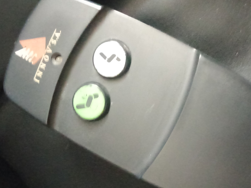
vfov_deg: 31.3
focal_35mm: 46
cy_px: 67
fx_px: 334
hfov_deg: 40.8
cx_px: 165
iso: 5000
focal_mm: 2.78
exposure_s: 1/14.3
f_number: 2
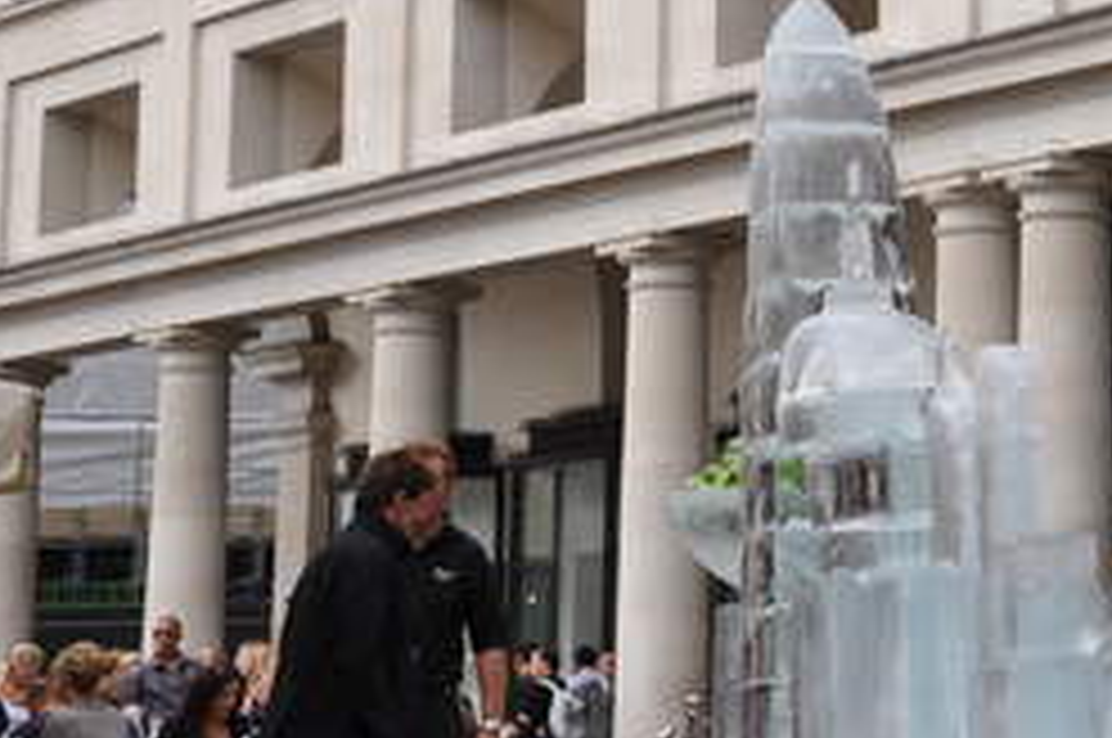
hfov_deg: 14.9
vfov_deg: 10.3
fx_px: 4072
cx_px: 1414
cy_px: 11
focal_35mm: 132
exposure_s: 1/100
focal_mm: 34
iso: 200
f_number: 10
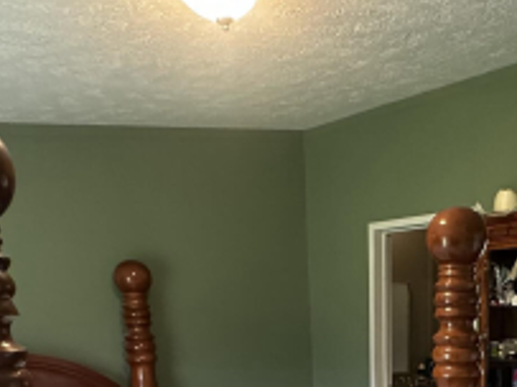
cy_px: 499
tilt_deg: -14.7
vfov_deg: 26.7
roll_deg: -0.2
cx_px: 386
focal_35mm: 46
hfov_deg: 40.1
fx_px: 687
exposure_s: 1/60
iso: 500
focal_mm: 2.22
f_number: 2.2
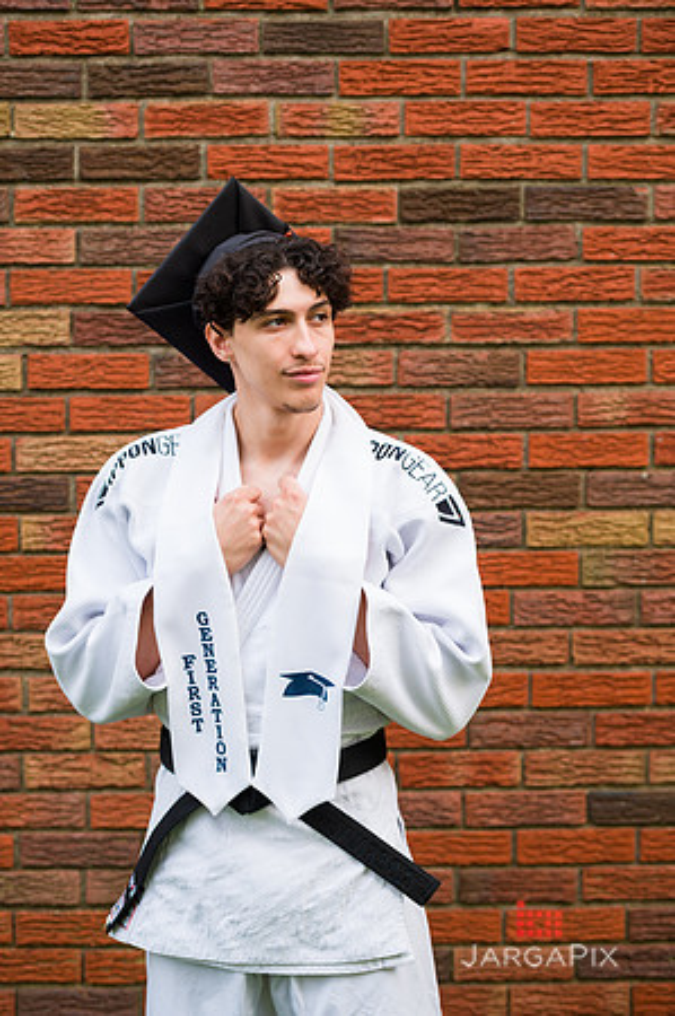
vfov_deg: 19.5
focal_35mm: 105
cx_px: 338
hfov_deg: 13.0
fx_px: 2960
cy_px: 508
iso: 200
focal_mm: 105
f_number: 3.2
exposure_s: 1/640
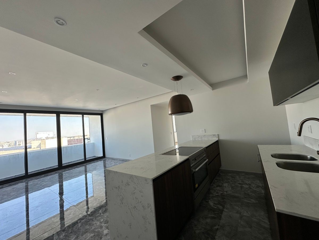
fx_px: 129
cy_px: 120
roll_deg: +5.2
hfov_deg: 102.1
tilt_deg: +3.7
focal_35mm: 14
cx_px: 160
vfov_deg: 85.7
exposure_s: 1/102
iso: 40
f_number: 2.2
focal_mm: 2.22
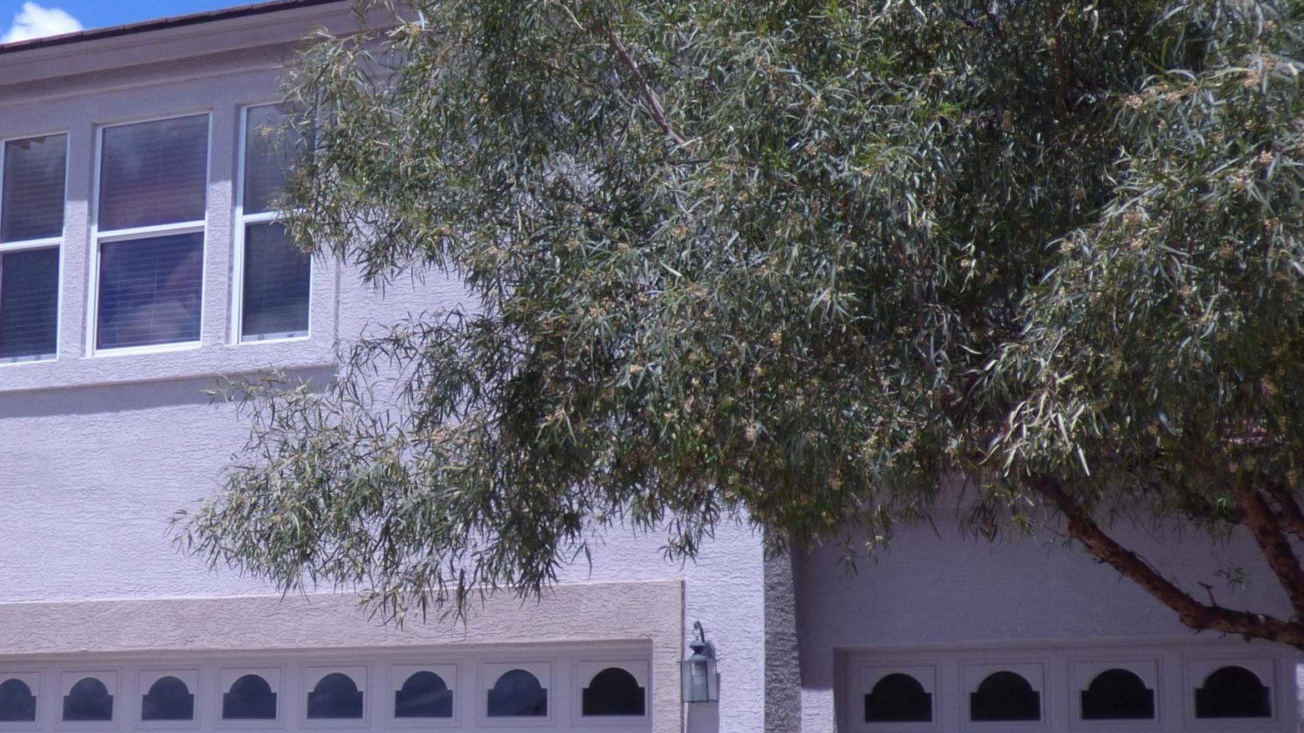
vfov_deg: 17.5
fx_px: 2386
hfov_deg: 30.5
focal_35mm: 69
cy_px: 441
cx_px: 496
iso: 100
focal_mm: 5.97
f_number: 3.4
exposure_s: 1/1300
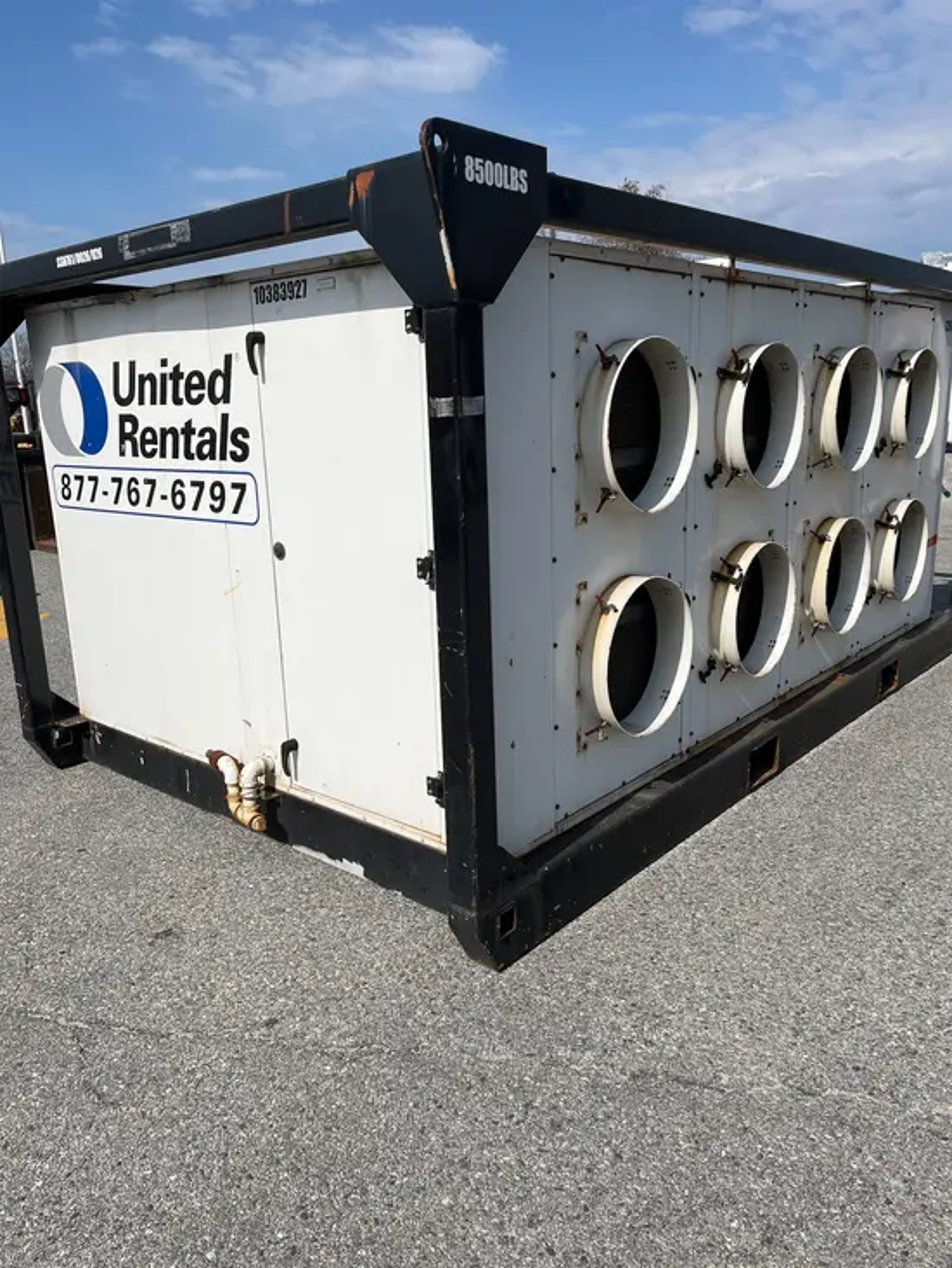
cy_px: 634
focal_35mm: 26
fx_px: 953
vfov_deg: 67.3
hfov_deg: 53.1
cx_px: 476
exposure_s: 1/8403
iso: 50
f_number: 1.6
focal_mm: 5.1
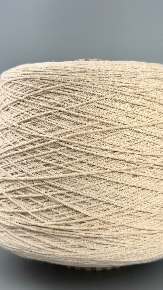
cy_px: 148
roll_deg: -0.2
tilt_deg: -2.6
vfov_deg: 69.8
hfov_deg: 42.8
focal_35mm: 27
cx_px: 91
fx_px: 207
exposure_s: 1/1060
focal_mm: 6.76
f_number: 1.78
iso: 80
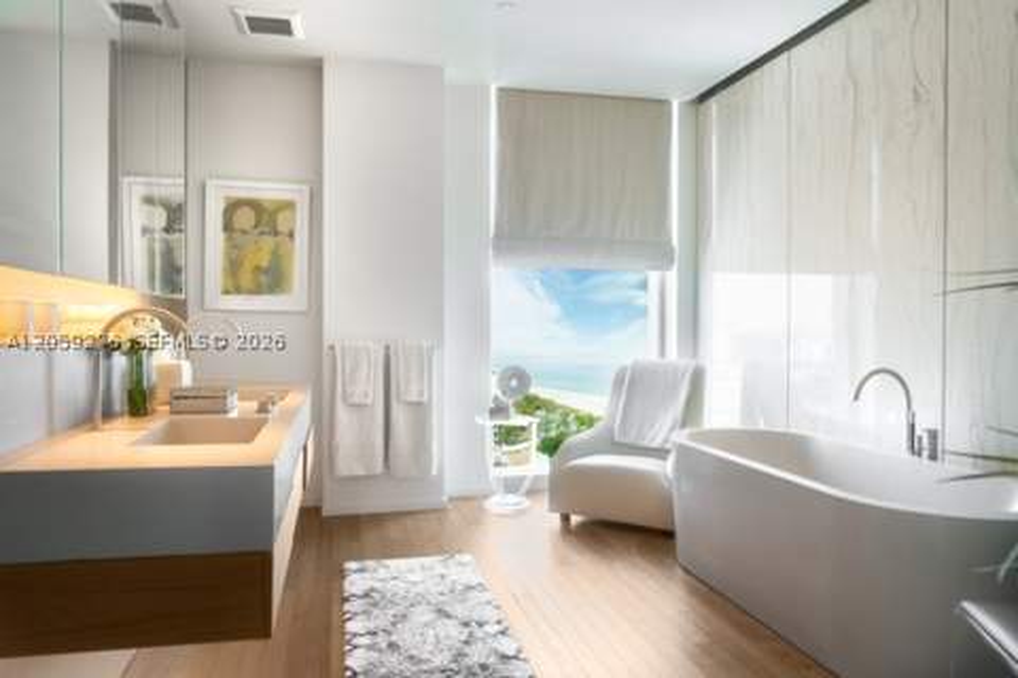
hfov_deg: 71.5
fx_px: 707
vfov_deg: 51.3
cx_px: 509
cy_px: 339
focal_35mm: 25
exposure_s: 1/125
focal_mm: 25
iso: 400
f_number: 4
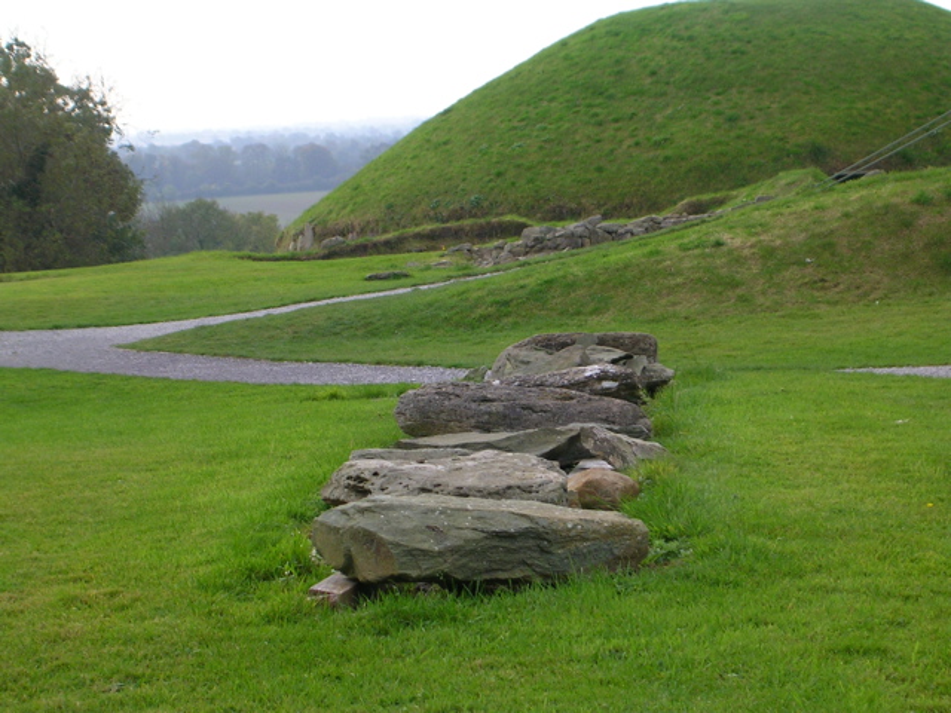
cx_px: 476
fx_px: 3159
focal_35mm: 115
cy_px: 356
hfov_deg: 17.1
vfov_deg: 12.9
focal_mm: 17.4
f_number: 4.9
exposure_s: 1/152
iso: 50
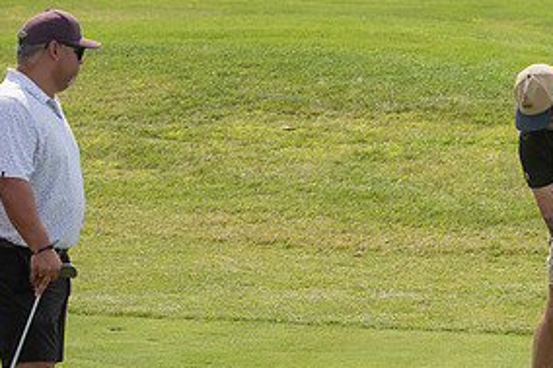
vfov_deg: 7.5
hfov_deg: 11.1
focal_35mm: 184
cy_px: 250
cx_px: 547
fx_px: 2825
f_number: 5
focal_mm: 90
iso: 250
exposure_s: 1/4000
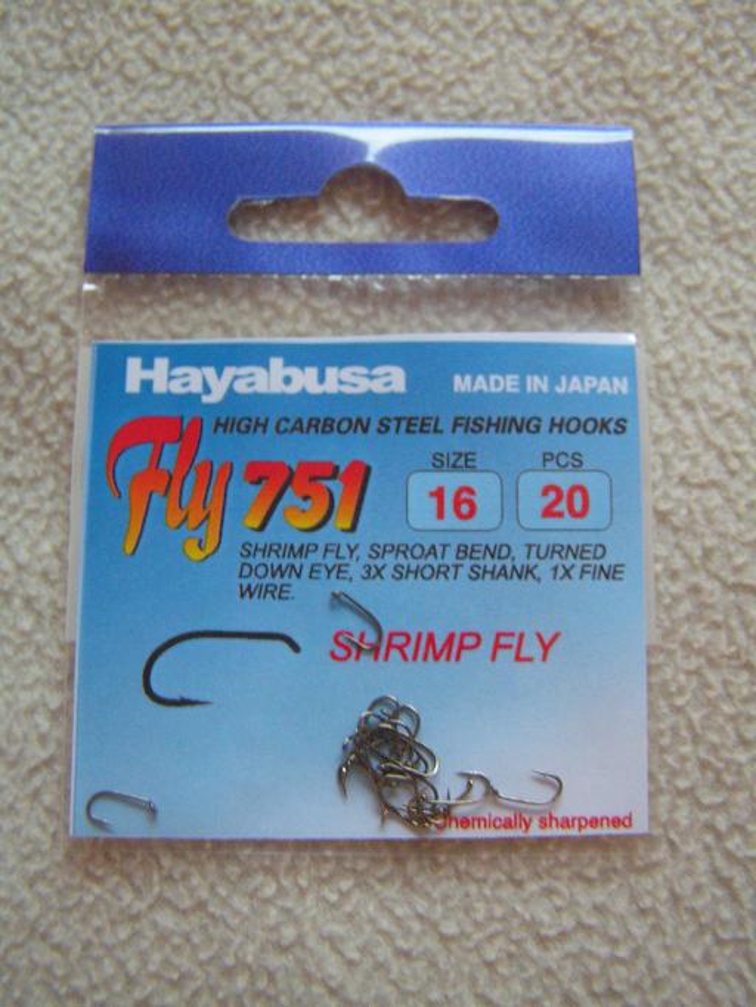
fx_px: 1106
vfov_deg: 49.0
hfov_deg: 37.7
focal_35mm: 38
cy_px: 504
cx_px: 378
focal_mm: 6.3
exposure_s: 1/13
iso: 200
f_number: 2.8
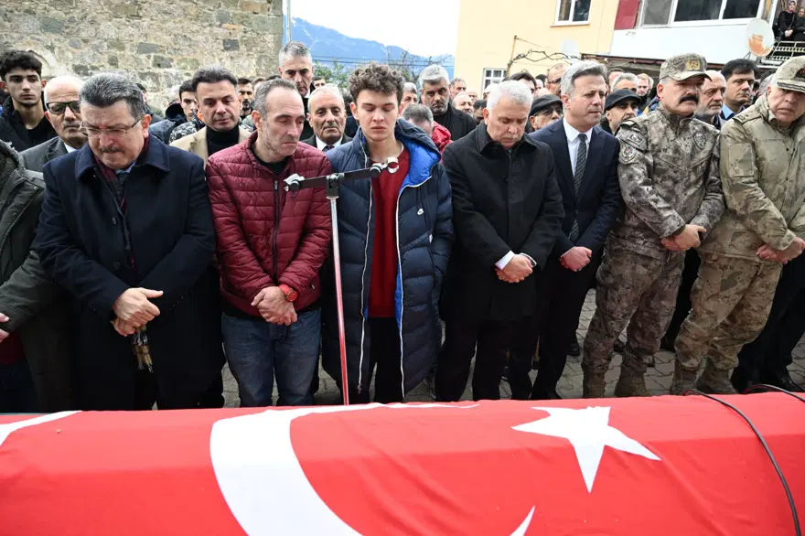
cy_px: 268
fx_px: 536
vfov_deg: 53.1
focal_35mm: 24
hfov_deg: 73.8
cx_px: 402
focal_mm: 24
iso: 800
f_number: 7.1
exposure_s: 1/200
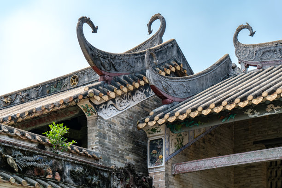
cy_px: 94
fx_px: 525
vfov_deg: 20.3
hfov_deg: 30.1
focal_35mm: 67
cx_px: 141
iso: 200
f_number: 5.6
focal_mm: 67
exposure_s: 1/400
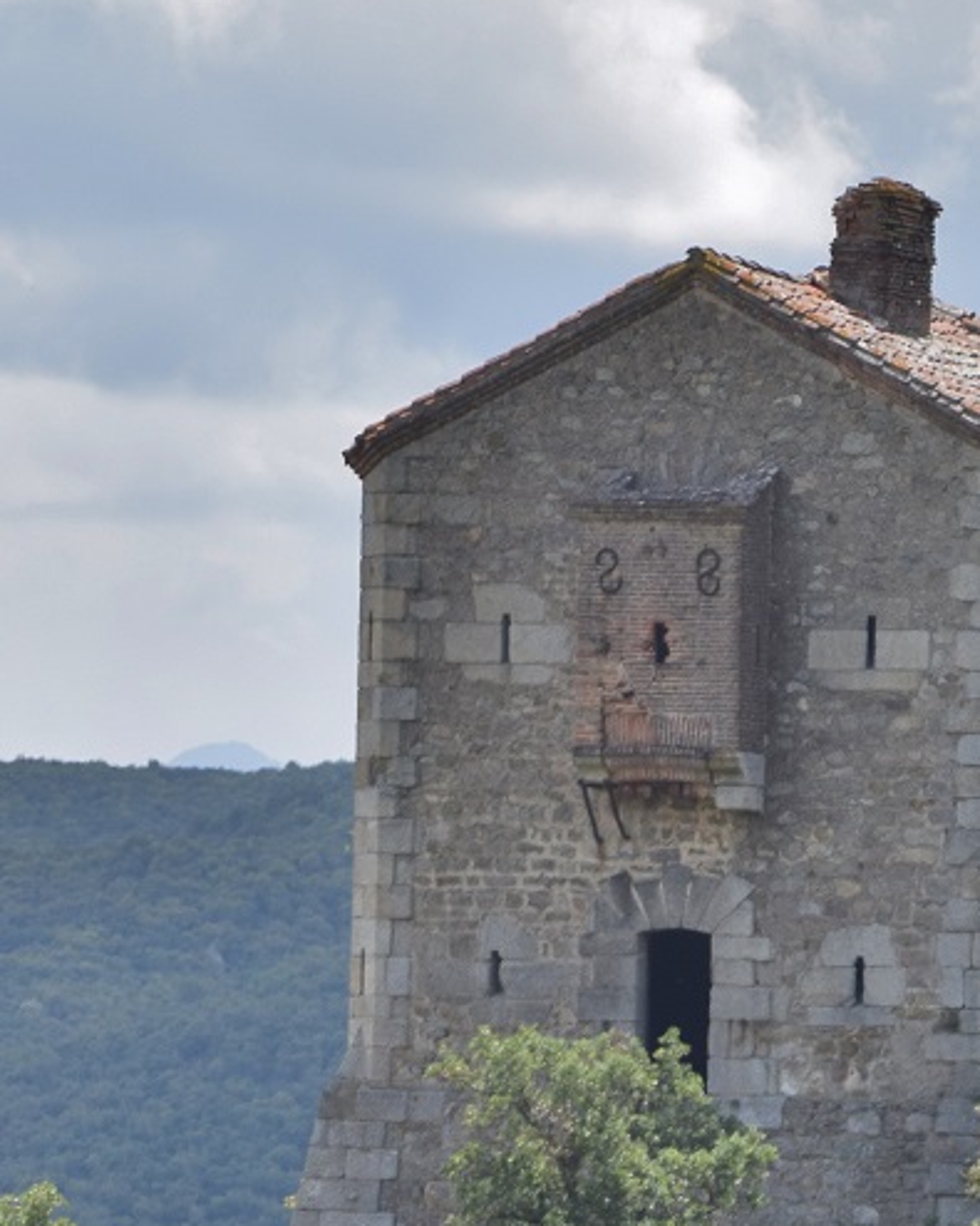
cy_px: 1727
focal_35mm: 419
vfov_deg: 4.6
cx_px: 724
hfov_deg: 3.7
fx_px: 15196
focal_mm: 98
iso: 200
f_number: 8
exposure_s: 1/320
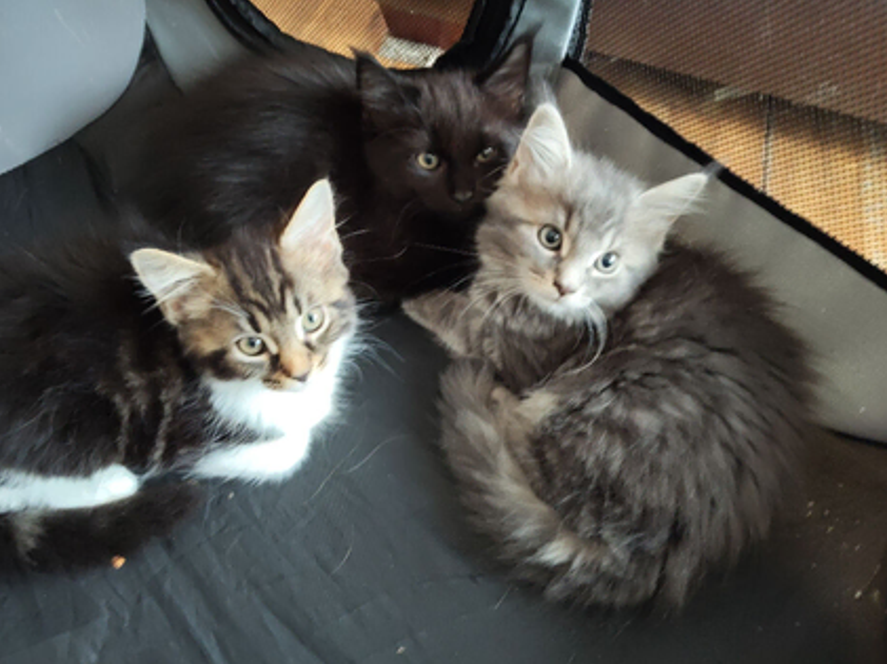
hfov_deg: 63.3
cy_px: 309
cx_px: 395
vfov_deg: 49.6
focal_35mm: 28
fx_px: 717
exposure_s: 1/20
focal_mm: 4.15
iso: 338
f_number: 1.8
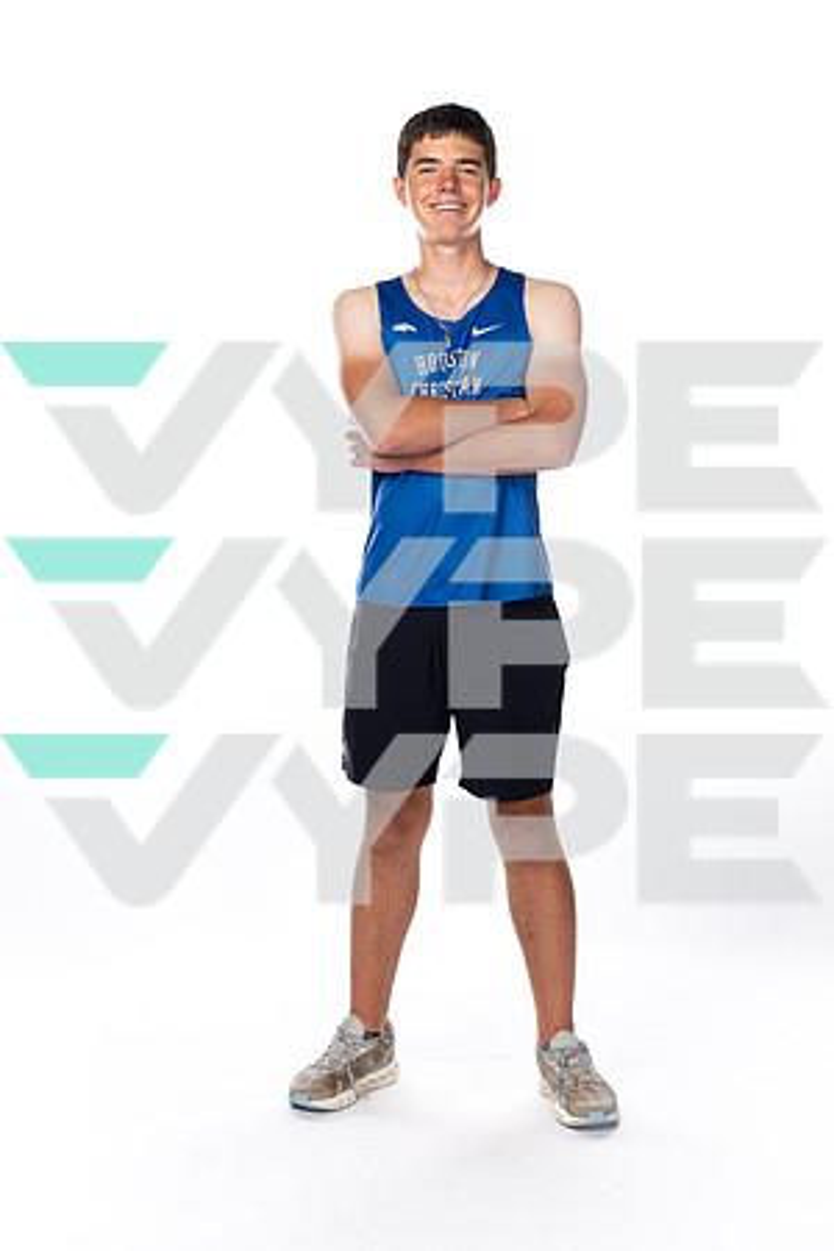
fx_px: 1911
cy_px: 626
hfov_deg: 24.6
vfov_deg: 36.2
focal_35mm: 55
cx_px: 417
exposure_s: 1/250
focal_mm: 55
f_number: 8
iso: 640
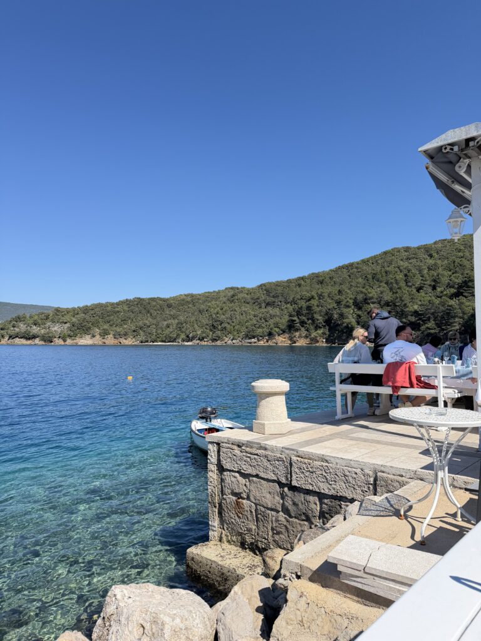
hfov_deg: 56.8
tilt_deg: +2.4
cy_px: 320
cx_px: 240
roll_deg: -2.3
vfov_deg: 71.6
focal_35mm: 24
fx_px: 445
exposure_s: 1/6173
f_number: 1.78
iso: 80
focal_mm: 6.76
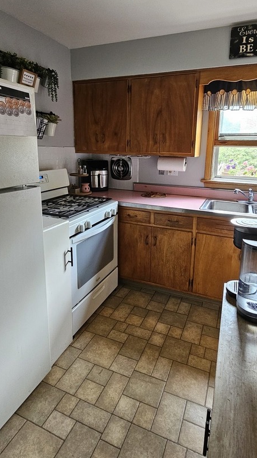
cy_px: 201
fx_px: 230
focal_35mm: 19
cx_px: 136
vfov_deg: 89.1
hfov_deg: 58.3
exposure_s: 1/60
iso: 400
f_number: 2.2
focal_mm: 2.2
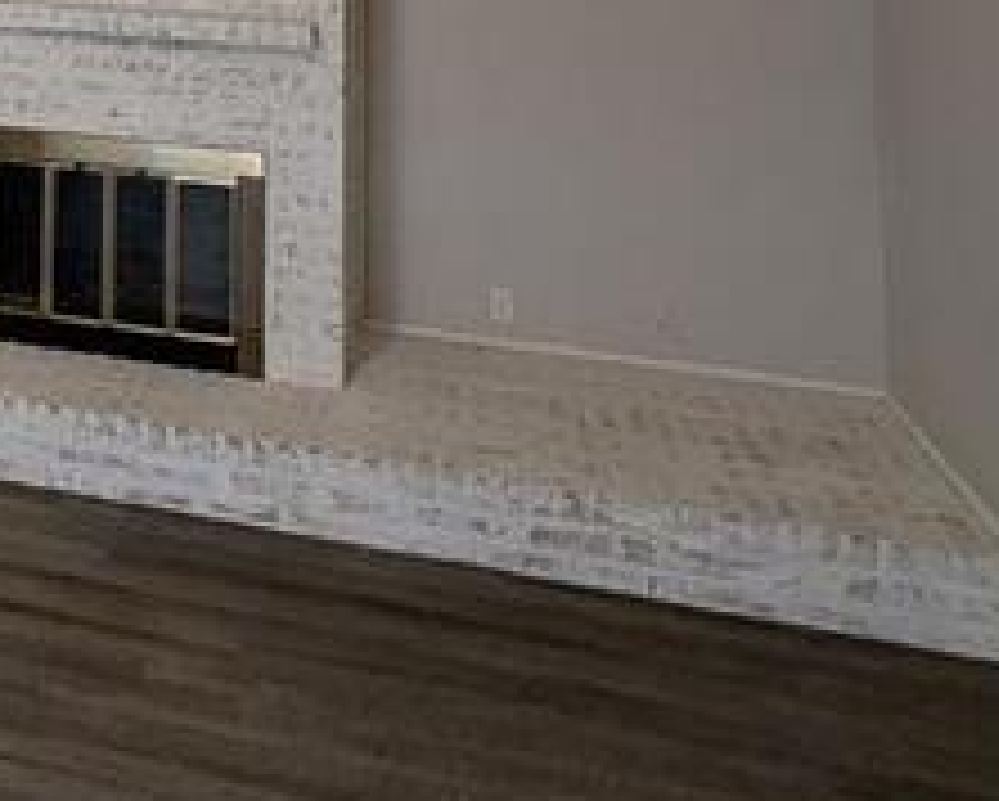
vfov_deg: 27.0
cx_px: -22
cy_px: -292
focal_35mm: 45
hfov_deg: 36.5
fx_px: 1332
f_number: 2.2
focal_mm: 2.35
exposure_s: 1/120
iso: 125
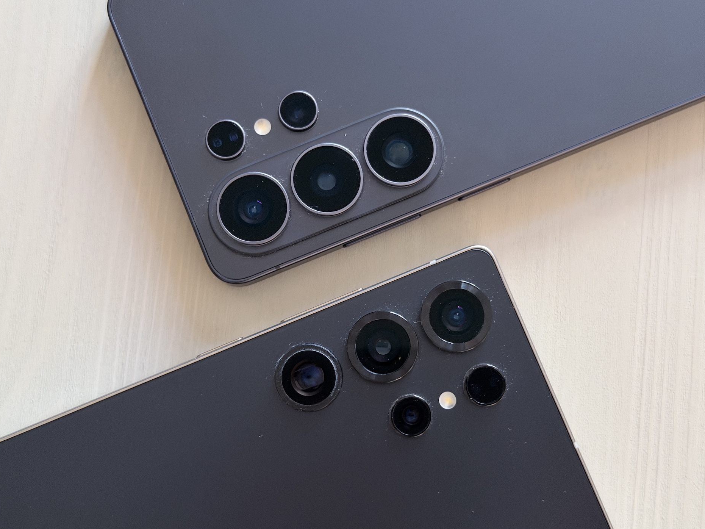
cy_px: 263
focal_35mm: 49
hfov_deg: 38.9
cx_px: 355
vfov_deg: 29.7
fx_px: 998
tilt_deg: -83.4
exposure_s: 1/30
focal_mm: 6.76
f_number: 1.78
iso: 640
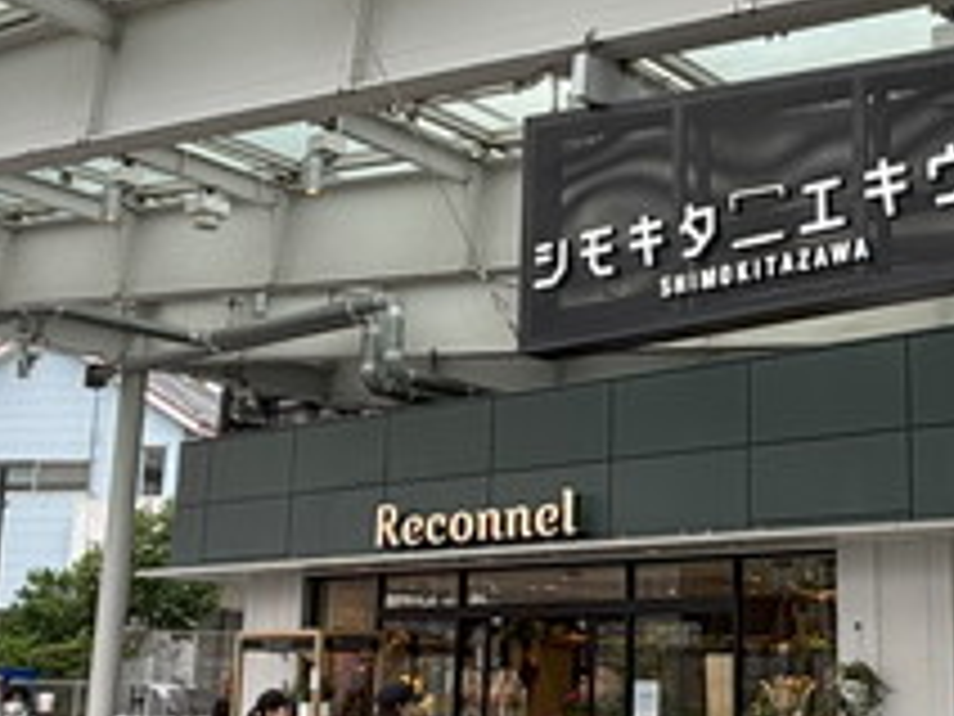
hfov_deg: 38.5
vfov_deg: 29.7
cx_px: 639
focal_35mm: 49
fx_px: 1350
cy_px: 387
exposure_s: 1/188
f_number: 2.4
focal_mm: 1.54
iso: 25
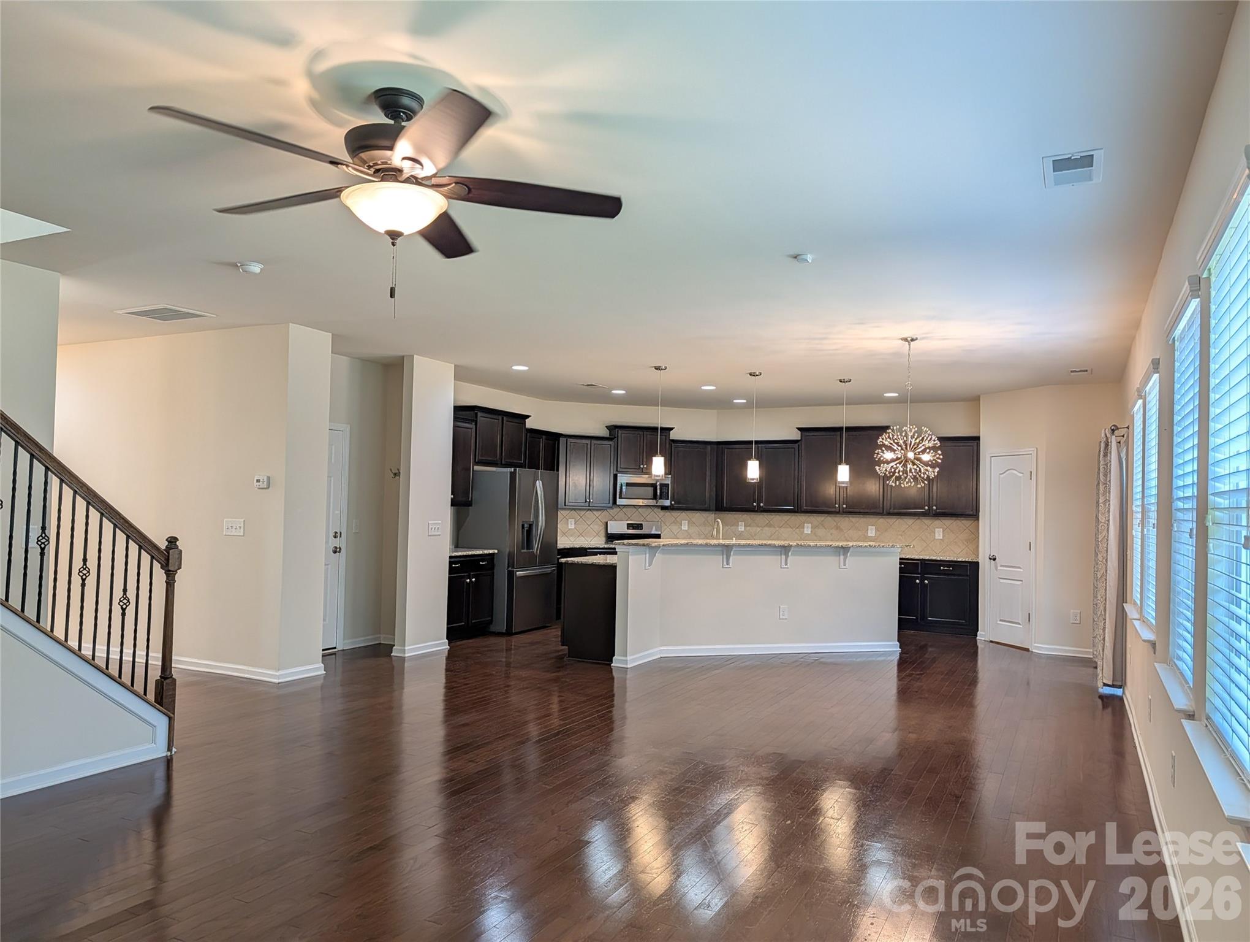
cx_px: 625
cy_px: 471
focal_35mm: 24
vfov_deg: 56.9
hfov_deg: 71.5
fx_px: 868
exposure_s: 1/120
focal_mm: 6.9
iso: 146
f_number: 1.68
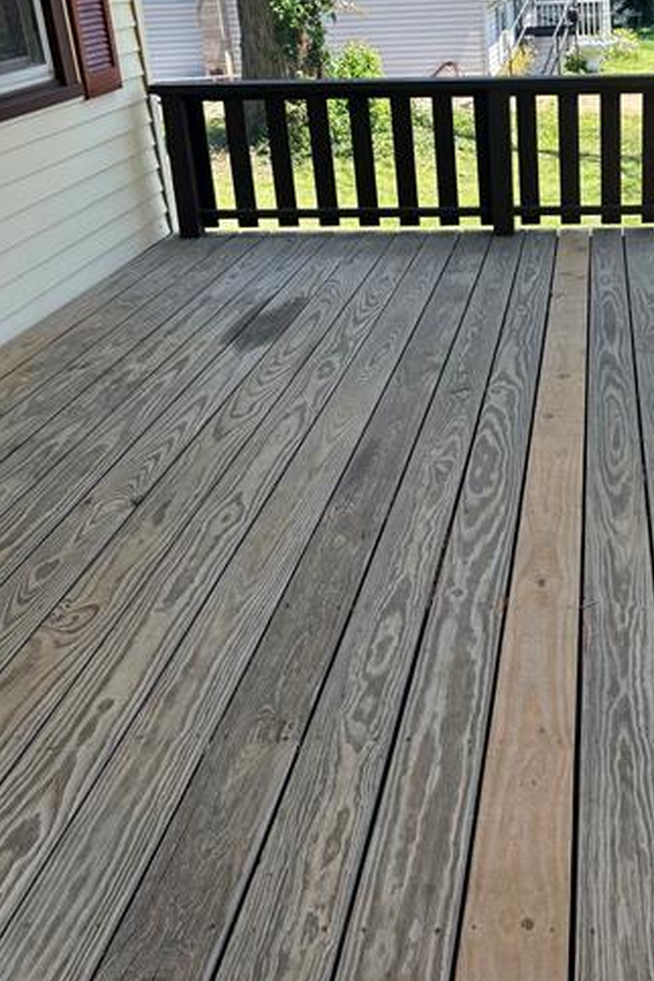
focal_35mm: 43
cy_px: 353
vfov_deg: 45.0
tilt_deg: -20.0
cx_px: 550
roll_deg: +2.8
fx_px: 1172
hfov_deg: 30.2
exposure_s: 1/987
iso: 50
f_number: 1.6
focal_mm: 5.96
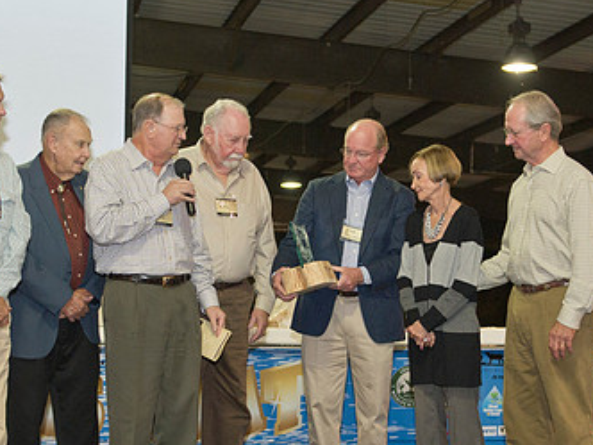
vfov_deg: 17.8
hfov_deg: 23.5
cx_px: 330
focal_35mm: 83
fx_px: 1422
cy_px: 269
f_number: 3.2
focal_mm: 36
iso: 800
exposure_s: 1/125
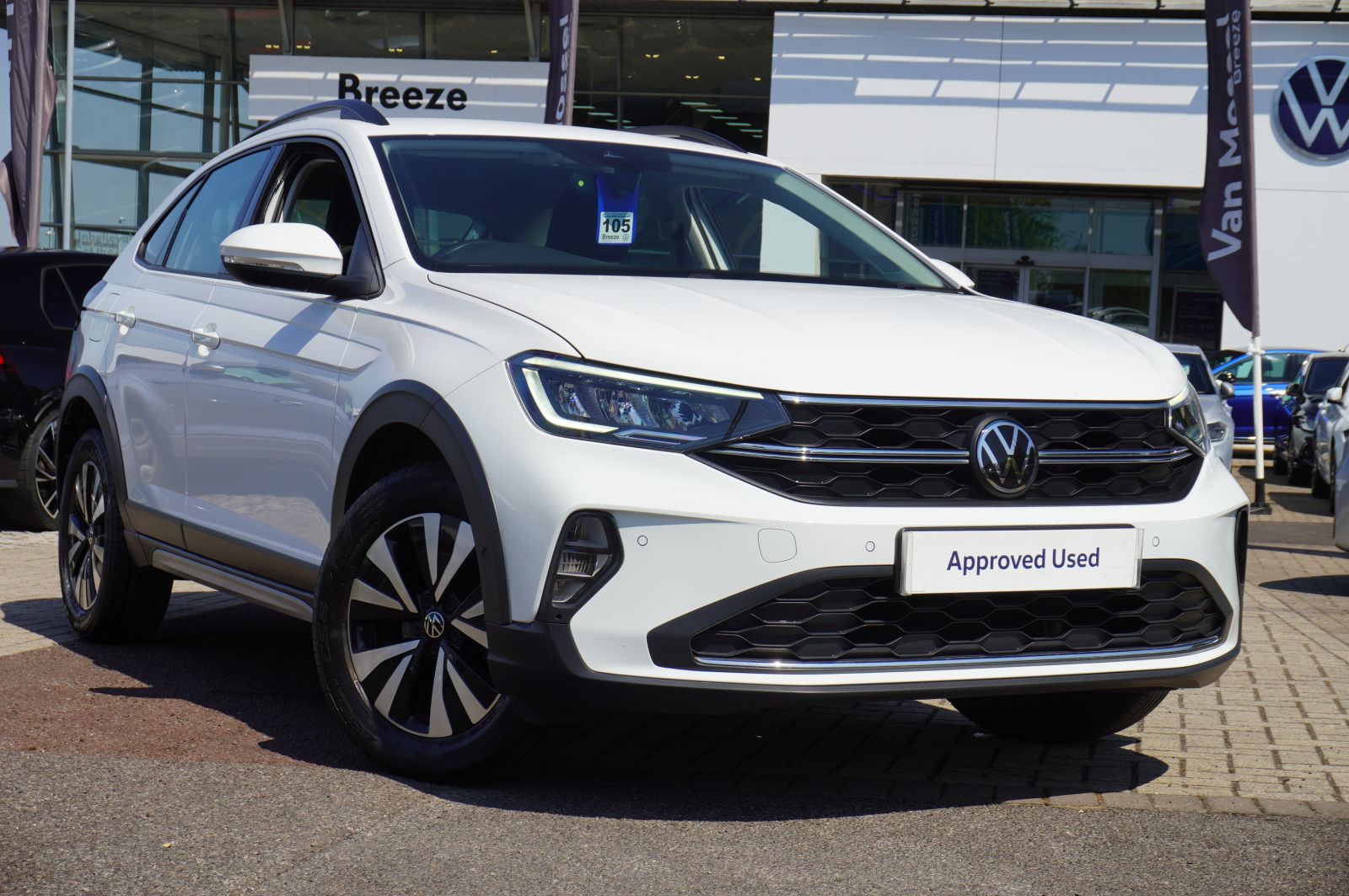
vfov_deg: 22.0
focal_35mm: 62
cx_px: 674
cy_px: 448
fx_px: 2303
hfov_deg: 32.7
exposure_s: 1/125
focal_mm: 41
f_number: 9.5
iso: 100
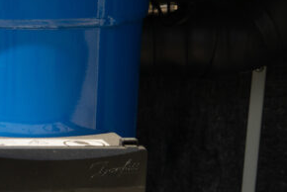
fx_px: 1069
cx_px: -200
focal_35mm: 134
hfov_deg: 13.9
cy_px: 142
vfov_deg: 10.2
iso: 160
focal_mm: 38
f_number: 6.3
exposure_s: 1/320
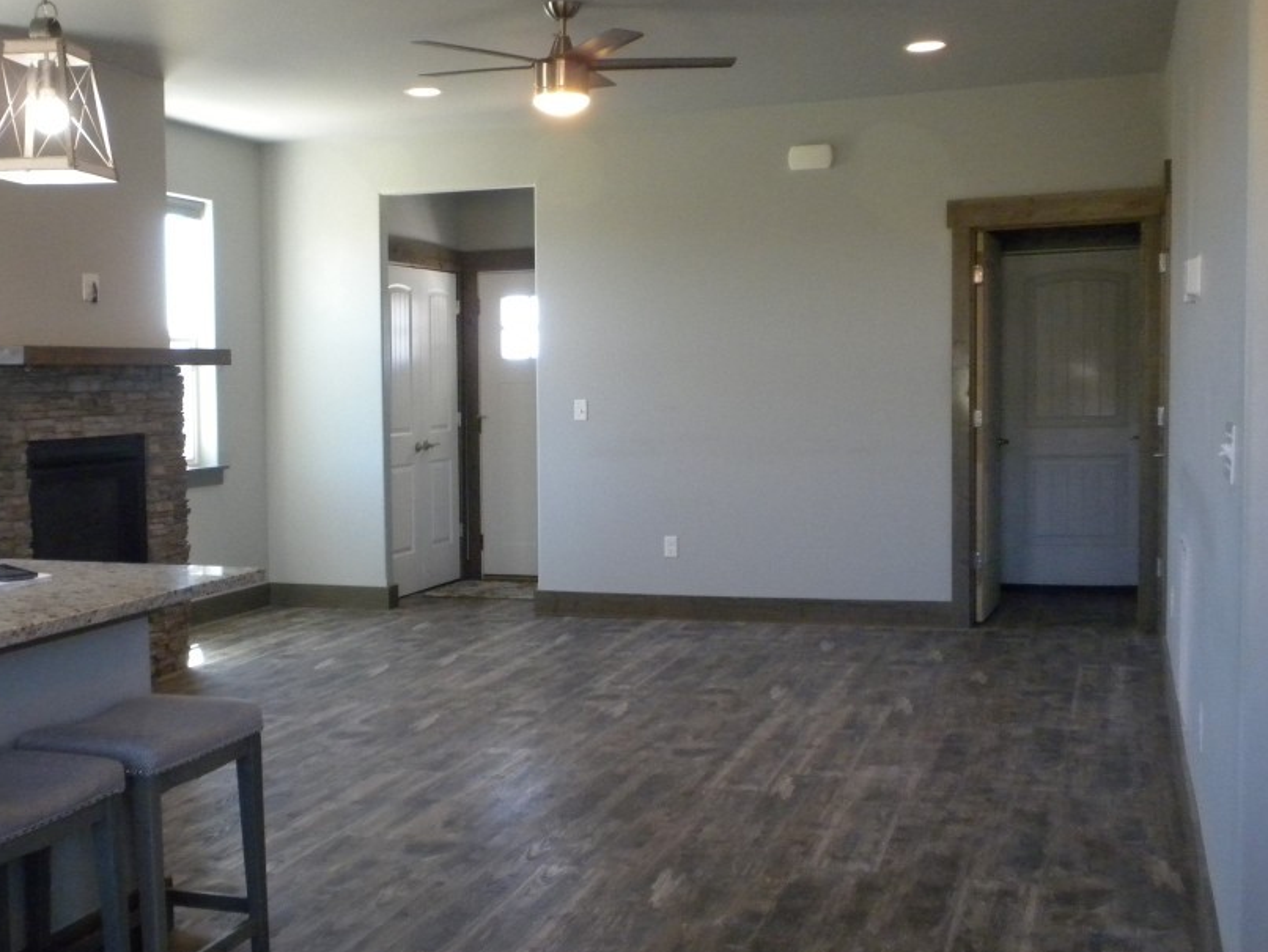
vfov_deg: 30.9
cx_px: 503
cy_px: 472
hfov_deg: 40.2
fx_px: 1722
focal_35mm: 47
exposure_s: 1/79.6
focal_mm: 6.6
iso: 400
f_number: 3.5
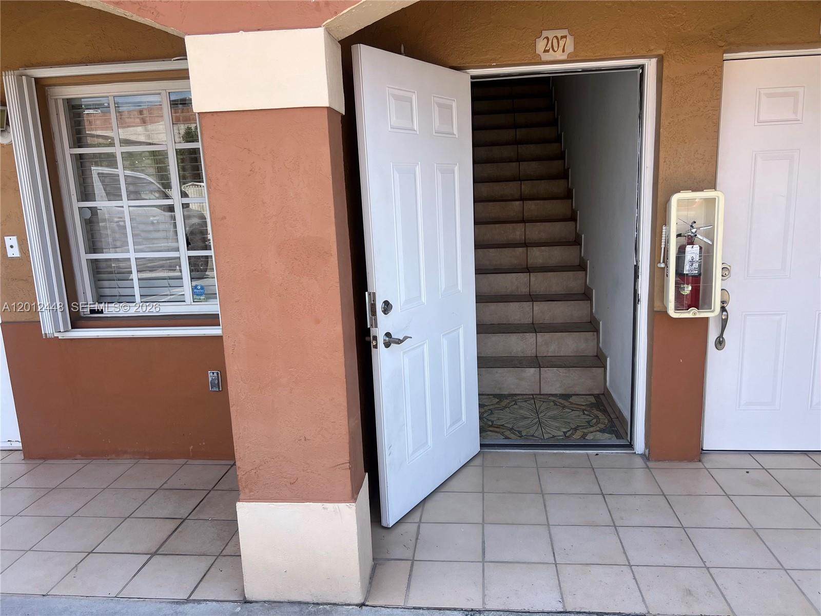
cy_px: 308
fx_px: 617
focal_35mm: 26
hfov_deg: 67.3
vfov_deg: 53.1
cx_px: 410
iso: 50
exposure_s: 1/1100
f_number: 1.5
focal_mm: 5.7
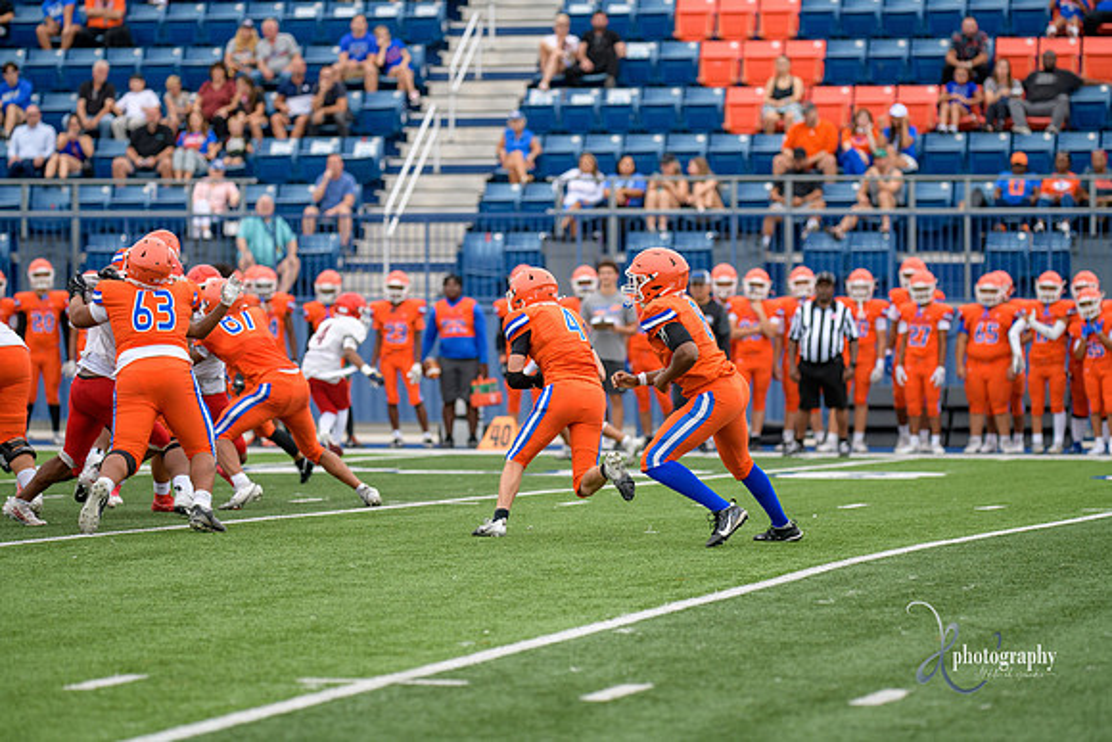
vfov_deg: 7.6
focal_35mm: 180
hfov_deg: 11.4
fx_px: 5561
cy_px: 371
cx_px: 556
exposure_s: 1/800
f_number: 2.8
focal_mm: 180
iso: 500
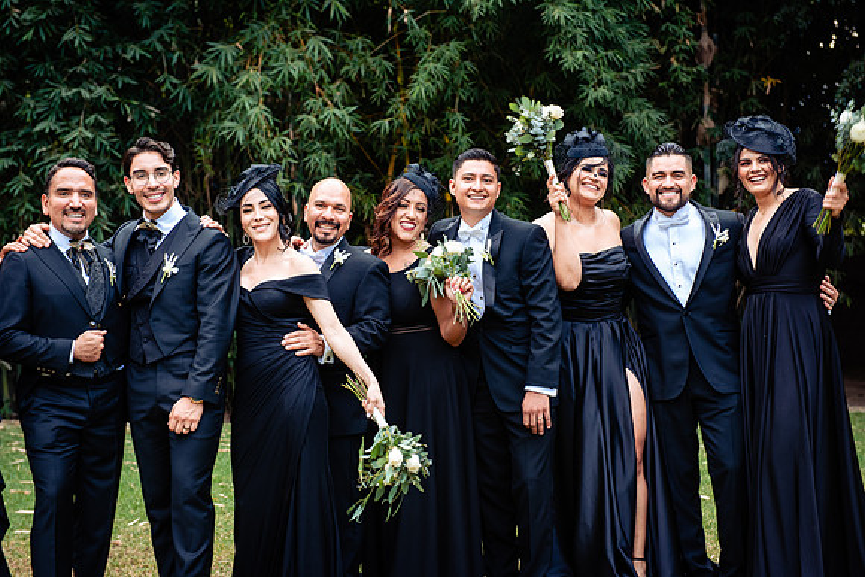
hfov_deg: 28.8
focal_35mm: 70
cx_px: 432
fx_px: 1682
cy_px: 288
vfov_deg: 19.5
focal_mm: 70
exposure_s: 1/160
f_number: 4.5
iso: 400
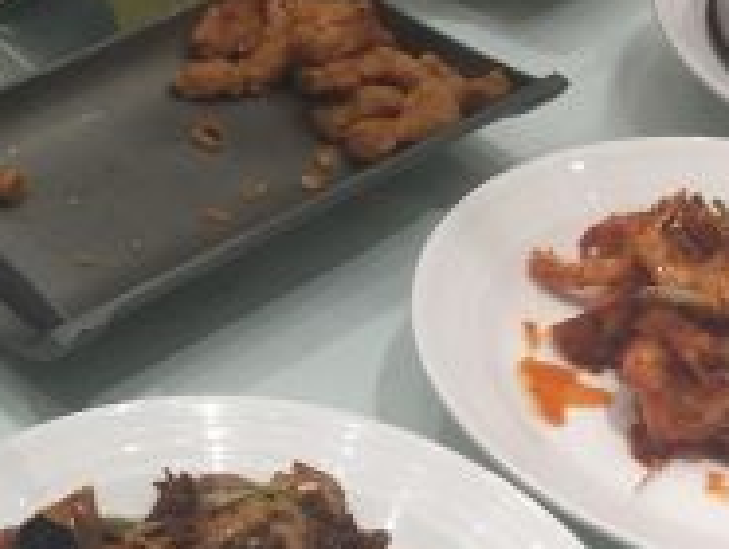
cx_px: -20
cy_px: 229
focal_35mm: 109
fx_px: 2298
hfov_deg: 17.6
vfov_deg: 13.6
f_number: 2.2
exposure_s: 1/33
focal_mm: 4.15
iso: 40
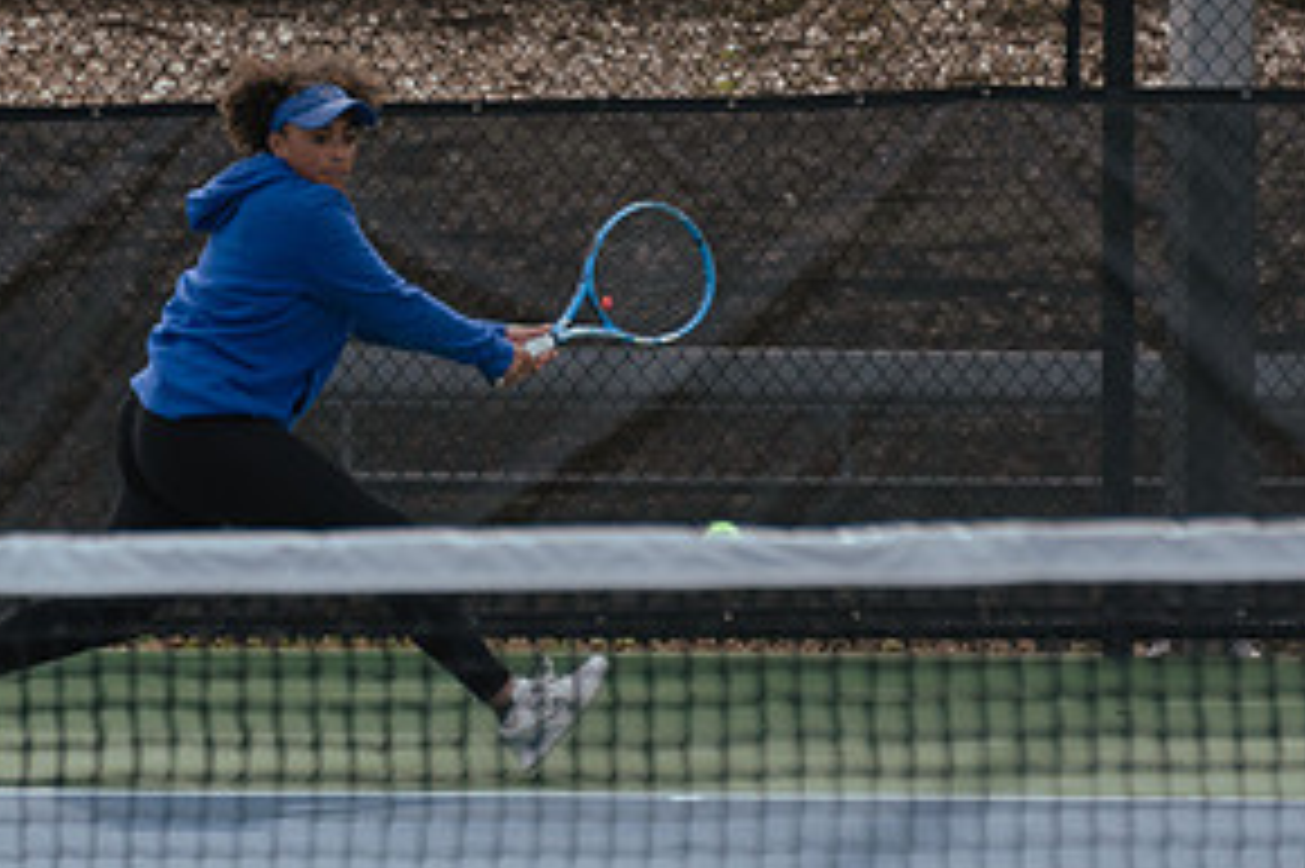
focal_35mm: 429
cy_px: 303
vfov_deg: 3.2
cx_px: 421
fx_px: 15542
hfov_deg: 4.8
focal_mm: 210
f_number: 5.6
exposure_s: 1/2500
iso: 640
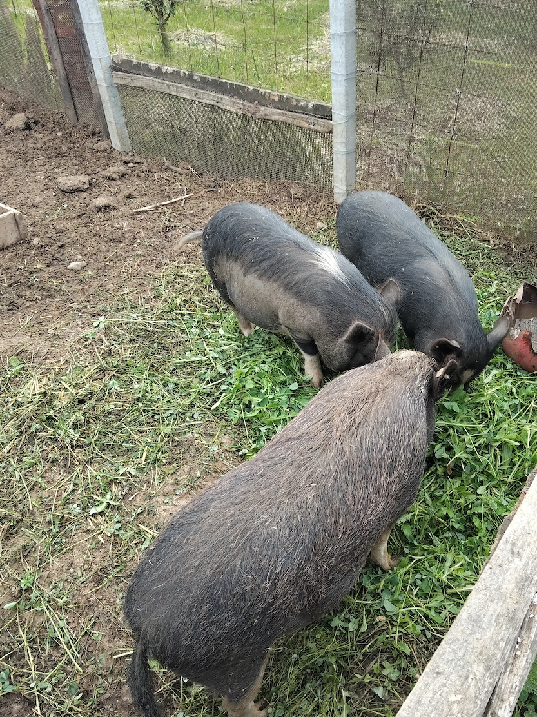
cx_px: 302
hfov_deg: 46.7
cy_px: 393
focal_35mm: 30
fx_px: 621
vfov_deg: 59.9
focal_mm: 4.15
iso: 164
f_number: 1.8
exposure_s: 1/100
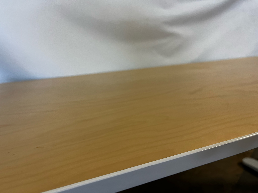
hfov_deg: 67.3
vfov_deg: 53.0
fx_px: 194
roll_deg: +4.1
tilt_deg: -14.4
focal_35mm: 26
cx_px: 129
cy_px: 96
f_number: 1.6
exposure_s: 1/100
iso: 125
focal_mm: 5.1
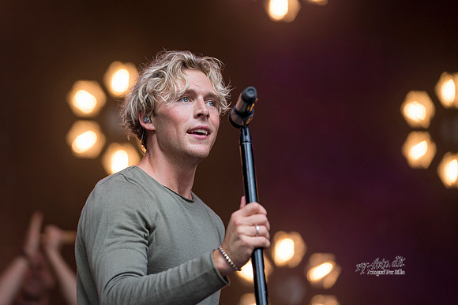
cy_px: 122
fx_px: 2195
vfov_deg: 8.0
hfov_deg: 11.9
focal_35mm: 173
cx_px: 182
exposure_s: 1/800
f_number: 2.8
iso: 400
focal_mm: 142
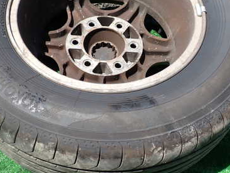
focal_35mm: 49
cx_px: 99
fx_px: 326
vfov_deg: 29.5
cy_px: 53
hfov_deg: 38.8
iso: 100
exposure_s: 1/640
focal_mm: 5.4
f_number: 3.2
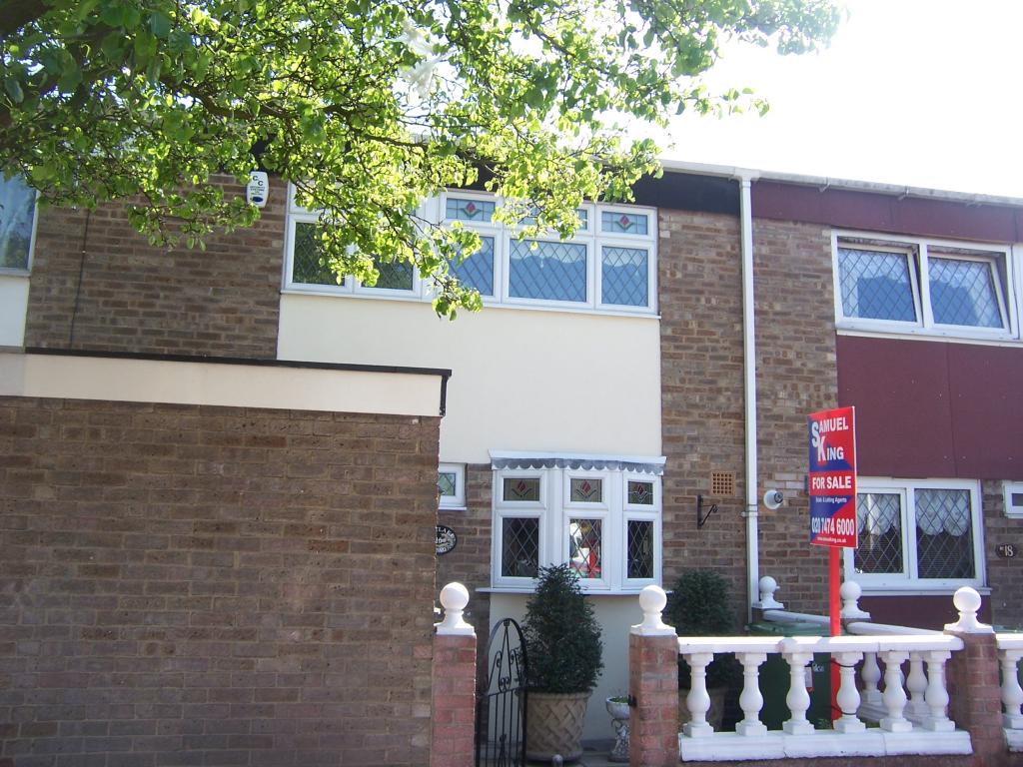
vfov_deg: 42.9
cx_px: 512
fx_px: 975
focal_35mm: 33
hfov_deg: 55.4
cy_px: 384
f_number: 3.4
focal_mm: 5.5
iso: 80
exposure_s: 1/250
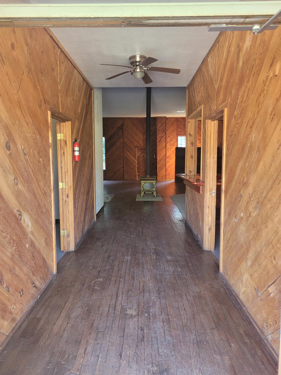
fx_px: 281
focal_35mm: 26
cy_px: 188
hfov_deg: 53.1
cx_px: 140
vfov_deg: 67.3
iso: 250
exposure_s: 1/60
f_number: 1.8
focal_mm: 5.4
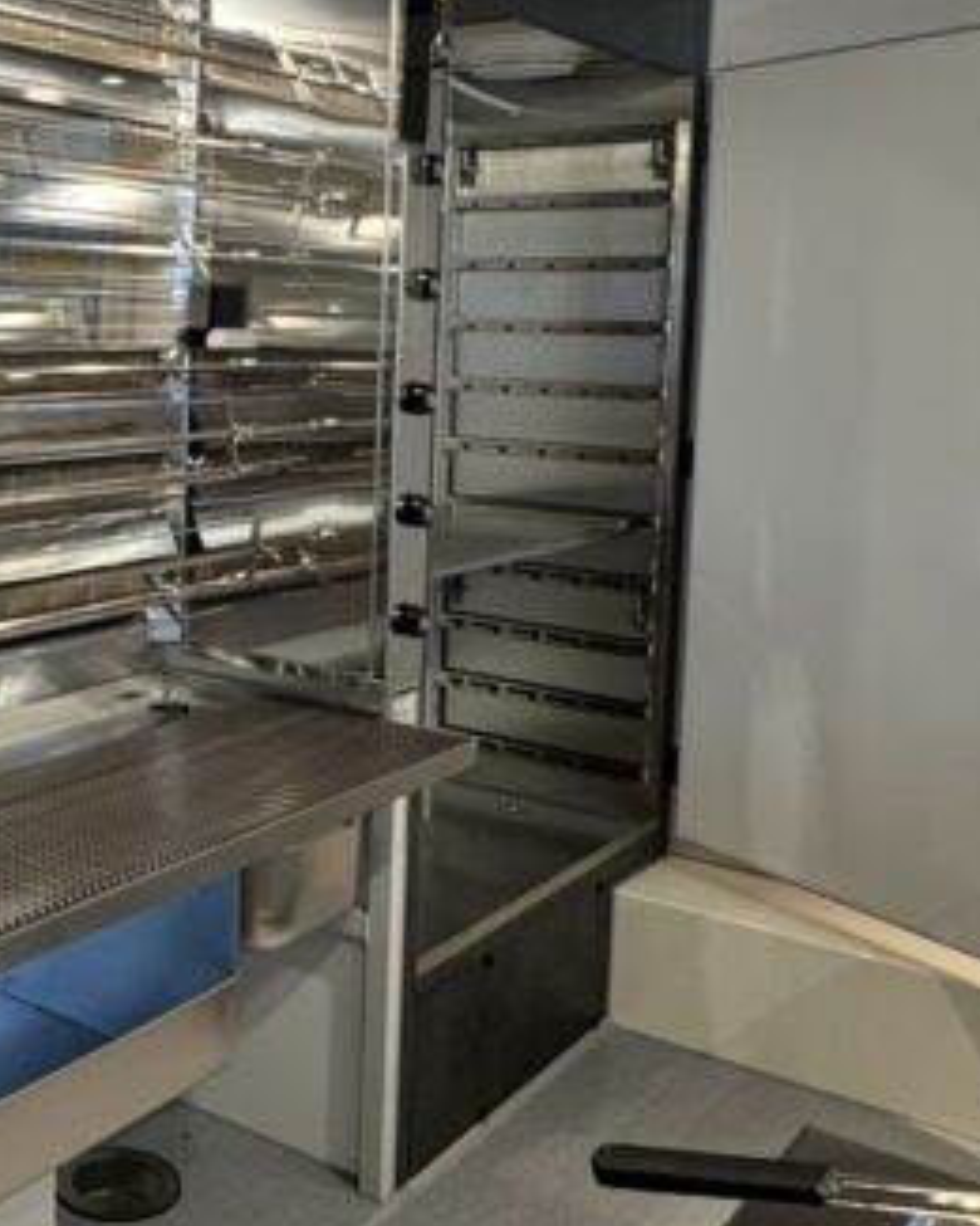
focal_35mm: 43
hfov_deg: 33.1
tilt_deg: -5.3
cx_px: 102
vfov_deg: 42.5
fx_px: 1559
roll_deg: -0.7
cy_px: 449
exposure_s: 1/100
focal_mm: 2.22
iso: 250
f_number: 2.2
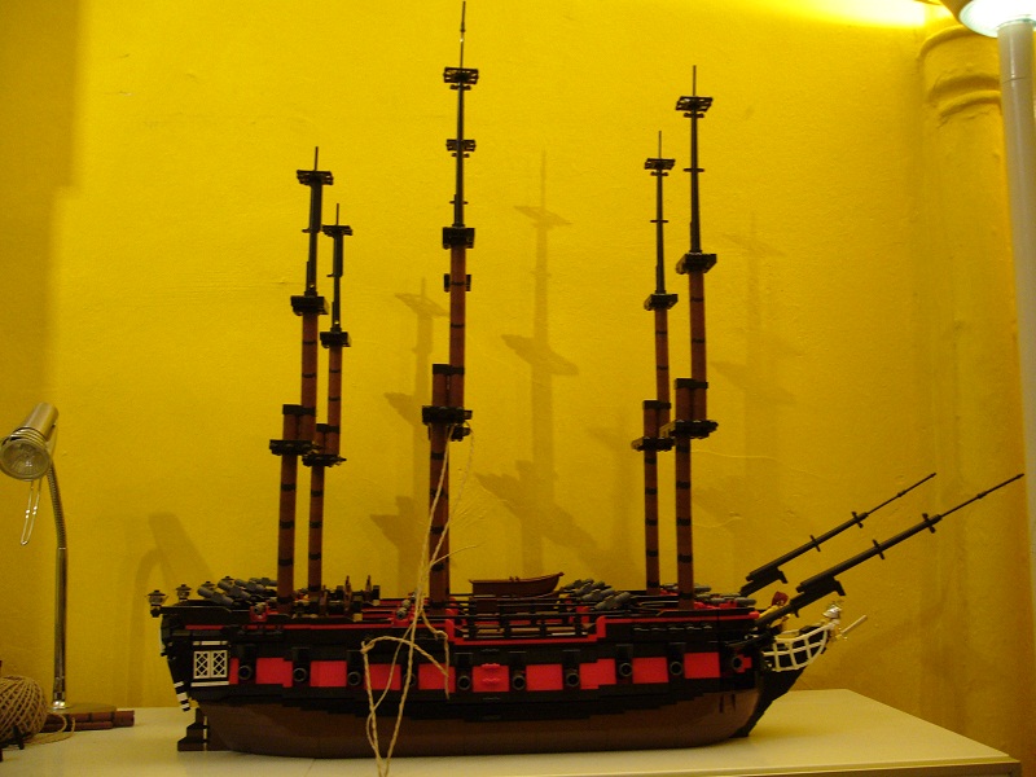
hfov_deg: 52.6
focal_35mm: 35
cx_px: 518
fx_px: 1047
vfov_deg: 40.7
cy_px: 388
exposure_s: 1/15
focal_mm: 5.8
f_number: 2.8
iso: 160
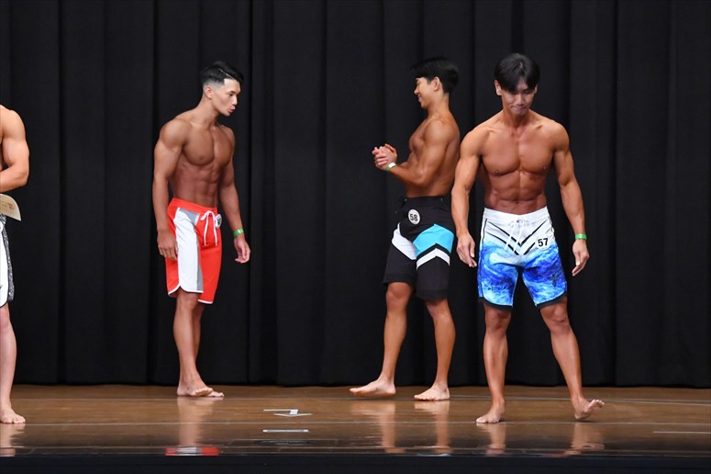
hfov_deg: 9.5
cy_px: 237
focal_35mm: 217
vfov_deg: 6.3
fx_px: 4284
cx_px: 356
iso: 8000
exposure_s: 1/400
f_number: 5.6
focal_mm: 145
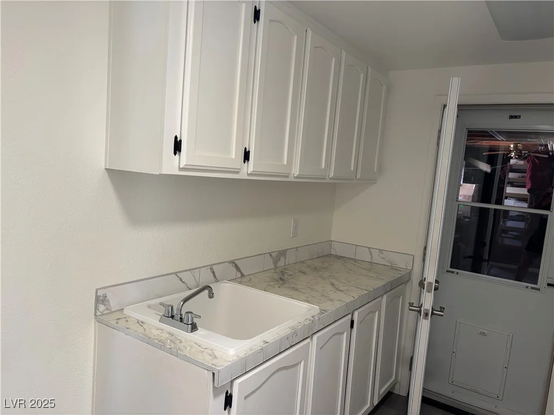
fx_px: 416
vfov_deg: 53.1
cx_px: 277
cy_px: 208
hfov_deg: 67.3
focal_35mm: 26
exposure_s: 1/69
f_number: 1.6
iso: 125
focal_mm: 5.96
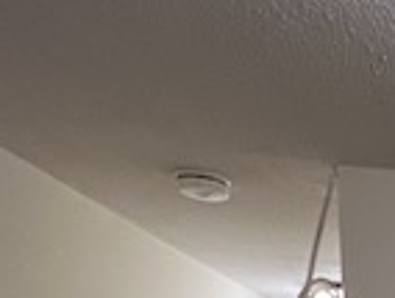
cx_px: 743
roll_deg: -1.6
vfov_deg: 15.3
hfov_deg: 19.1
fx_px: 834
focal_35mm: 73
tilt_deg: -7.7
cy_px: 635
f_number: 1.8
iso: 160
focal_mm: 1.57
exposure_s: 1/60
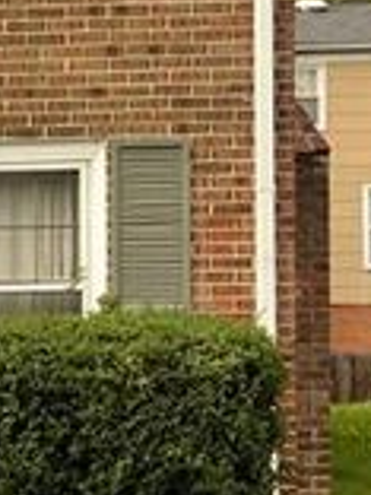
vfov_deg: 18.4
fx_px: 1529
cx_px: -412
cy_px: 297
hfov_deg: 12.0
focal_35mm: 107
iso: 32
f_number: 1.6
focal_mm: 5.1
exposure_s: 1/193
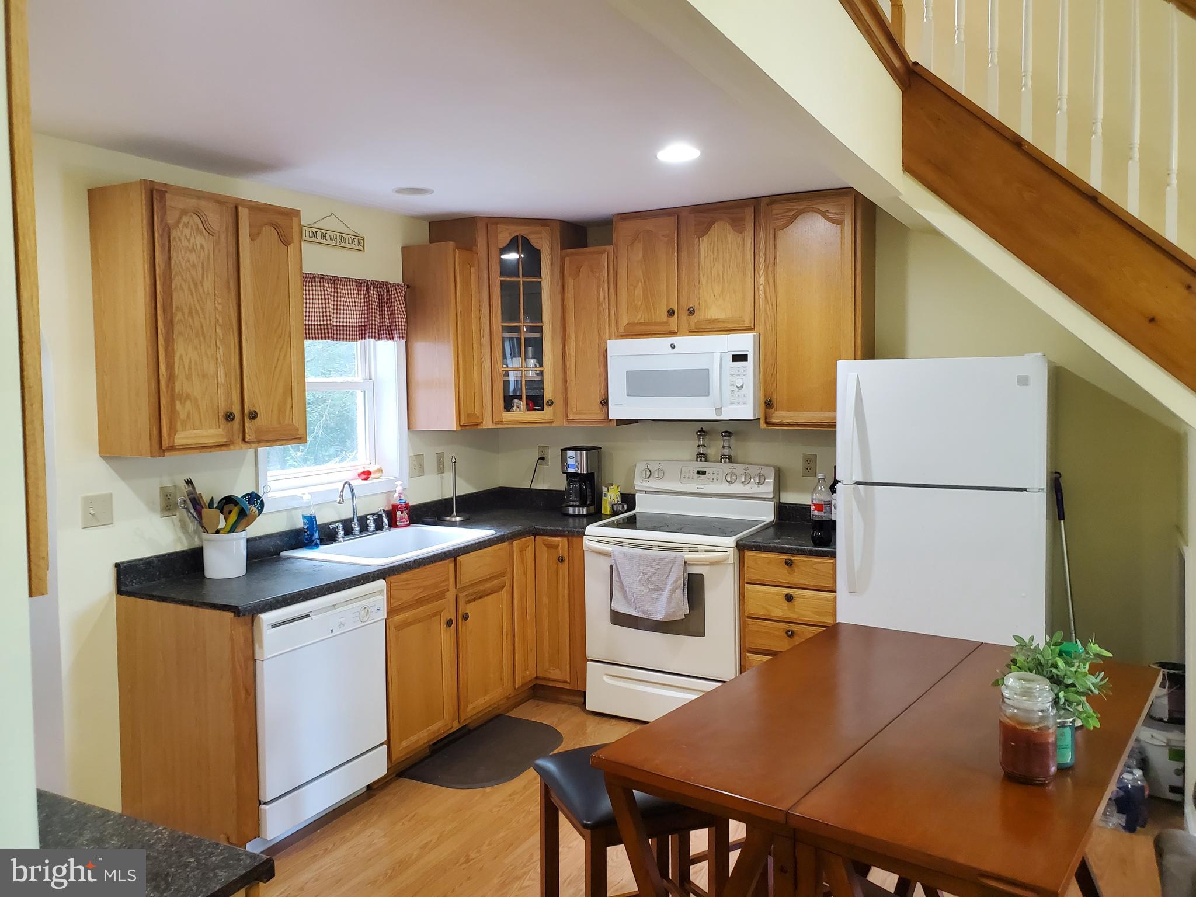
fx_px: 898
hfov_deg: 67.3
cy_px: 448
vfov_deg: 53.1
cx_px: 598
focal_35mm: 26
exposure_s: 1/39
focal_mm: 4.3
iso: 320
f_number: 2.4
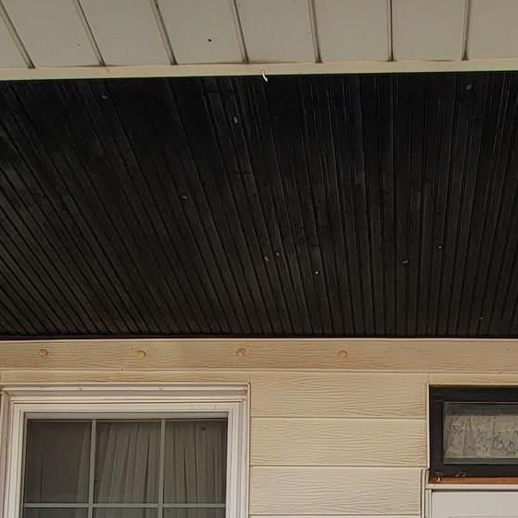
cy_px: 696
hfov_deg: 35.2
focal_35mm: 47
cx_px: 393
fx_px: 796
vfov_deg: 28.6
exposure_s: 1/322
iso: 50
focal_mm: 2.2
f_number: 2.2
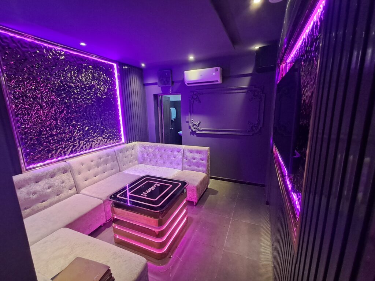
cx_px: 188
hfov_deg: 94.5
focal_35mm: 16
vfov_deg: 78.1
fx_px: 173
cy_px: 140
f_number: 2.2
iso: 400
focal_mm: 1.64
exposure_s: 1/25
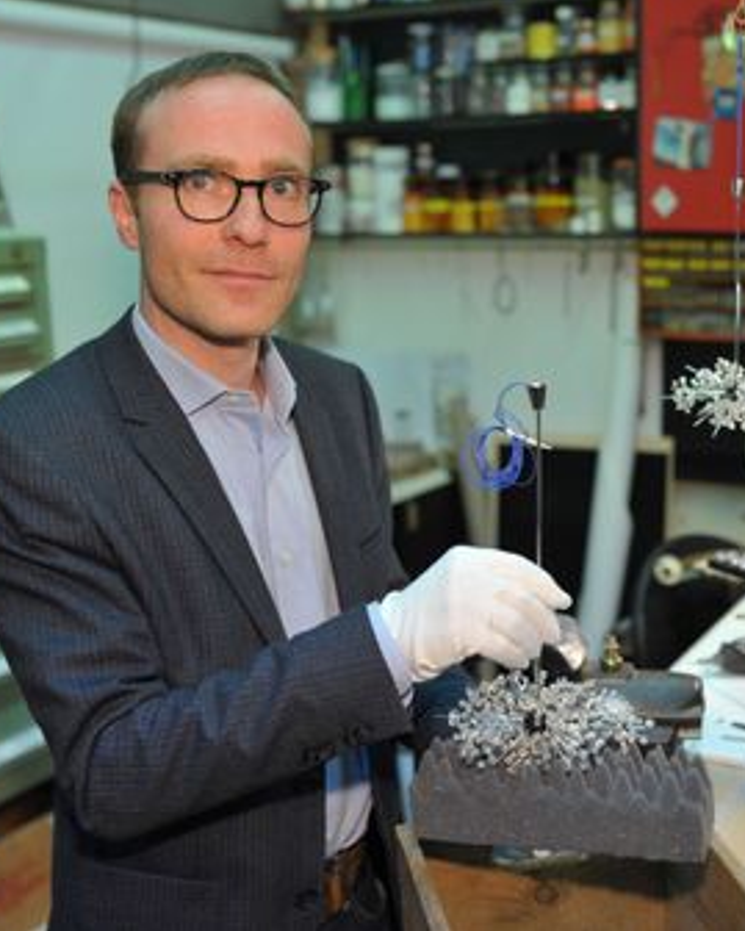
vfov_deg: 37.3
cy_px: 463
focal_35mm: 50
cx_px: 493
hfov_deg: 30.1
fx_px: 1377
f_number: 2.5
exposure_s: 1/400
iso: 1600
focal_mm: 35
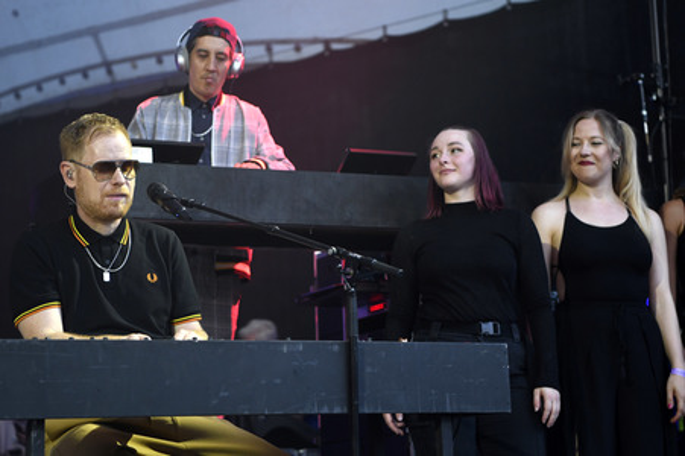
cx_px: 342
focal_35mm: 70
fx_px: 1331
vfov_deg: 19.4
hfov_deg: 28.9
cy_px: 228
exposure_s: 1/250
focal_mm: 70
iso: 1000
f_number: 3.2
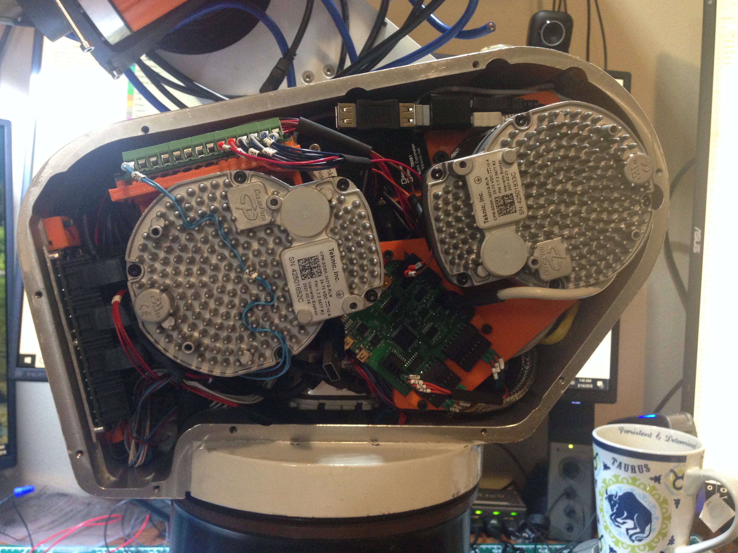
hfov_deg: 54.0
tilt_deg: -0.4
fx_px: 725
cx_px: 366
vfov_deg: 41.8
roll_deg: -2.2
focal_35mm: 34
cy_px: 273
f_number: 2.4
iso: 250
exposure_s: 1/20
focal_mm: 4.12
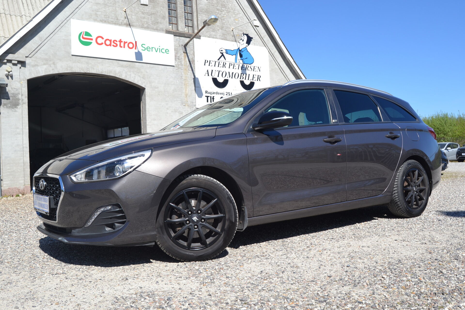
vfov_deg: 40.0
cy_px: 155
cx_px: 232
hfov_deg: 57.2
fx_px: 426
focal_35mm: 33
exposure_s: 1/250
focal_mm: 22
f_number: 8
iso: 100
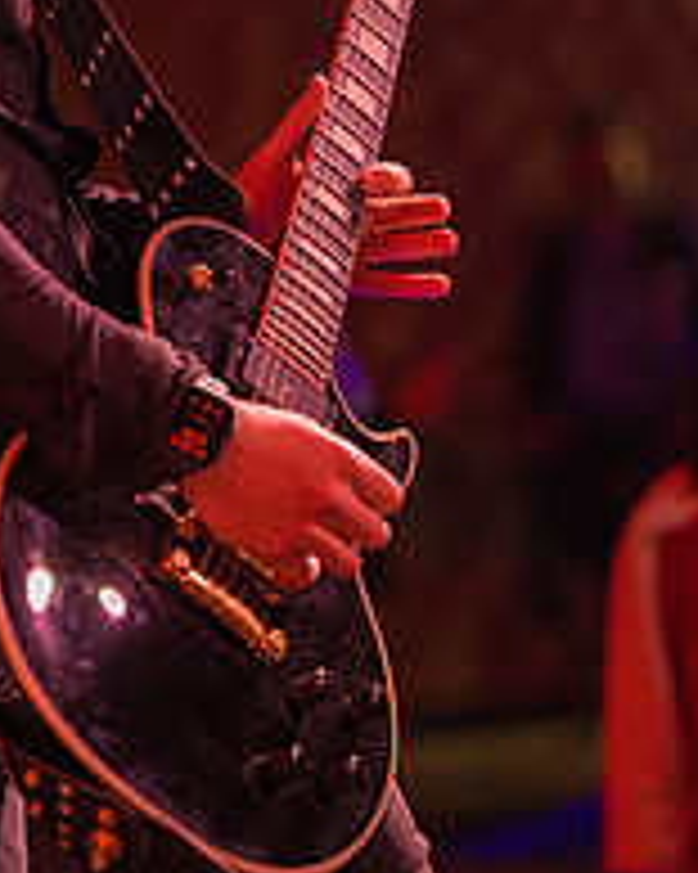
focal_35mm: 240
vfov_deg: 8.0
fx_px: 6202
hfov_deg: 6.4
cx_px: 126
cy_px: 94
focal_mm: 110
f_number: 2.8
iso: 8000
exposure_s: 1/250
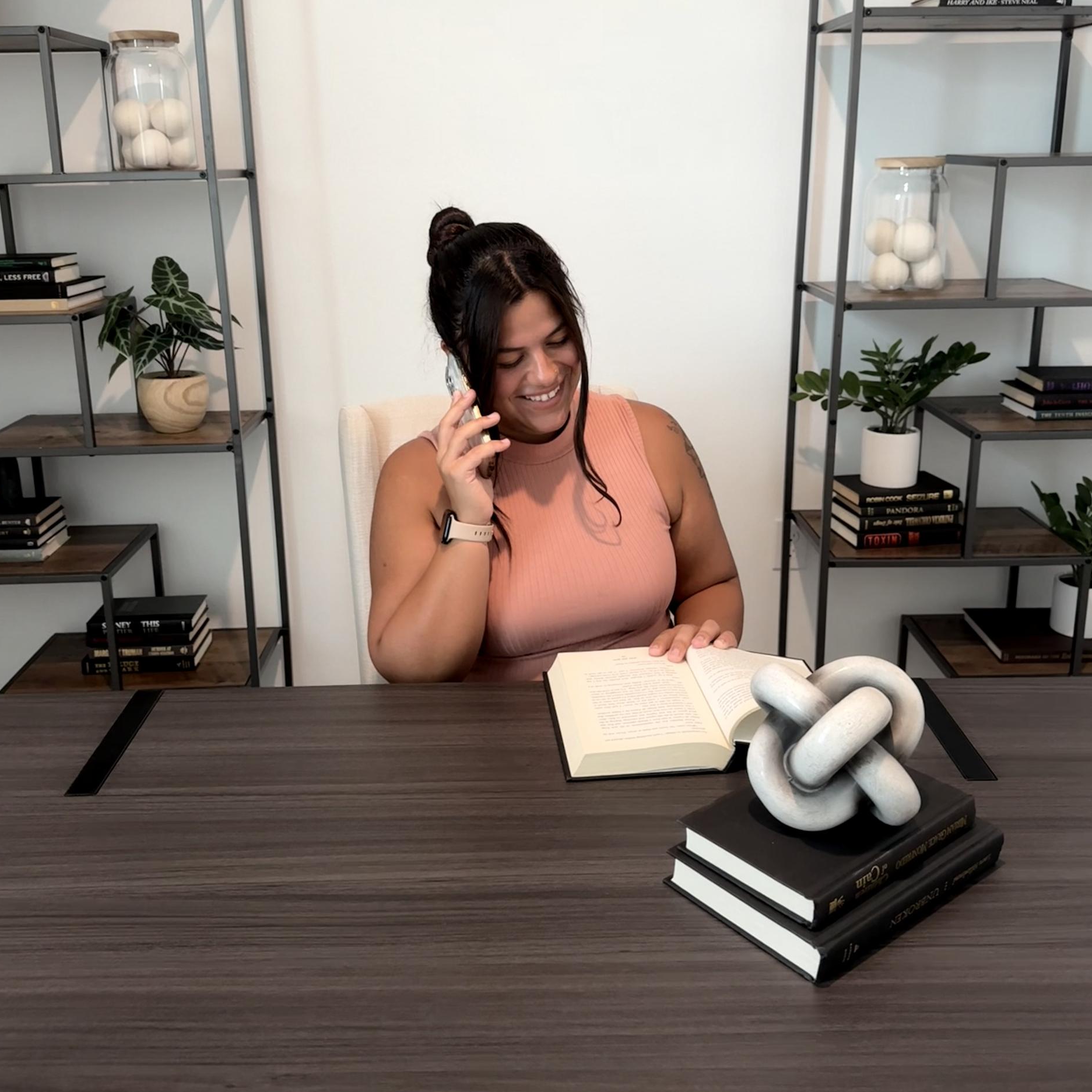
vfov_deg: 55.3
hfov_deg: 55.6
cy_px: 447
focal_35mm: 29
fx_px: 1035
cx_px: 535
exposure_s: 1/60
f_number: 1.78
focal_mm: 6.76
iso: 160
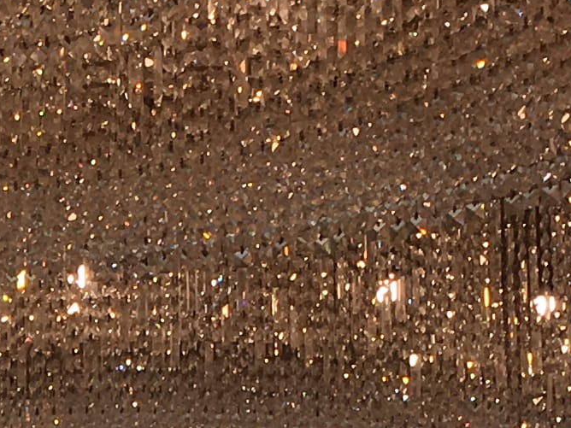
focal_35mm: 175
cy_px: 736
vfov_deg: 8.2
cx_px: -268
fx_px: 2887
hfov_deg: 10.9
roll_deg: -0.6
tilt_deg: +9.1
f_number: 2.2
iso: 25
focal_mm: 4.15
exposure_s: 1/204
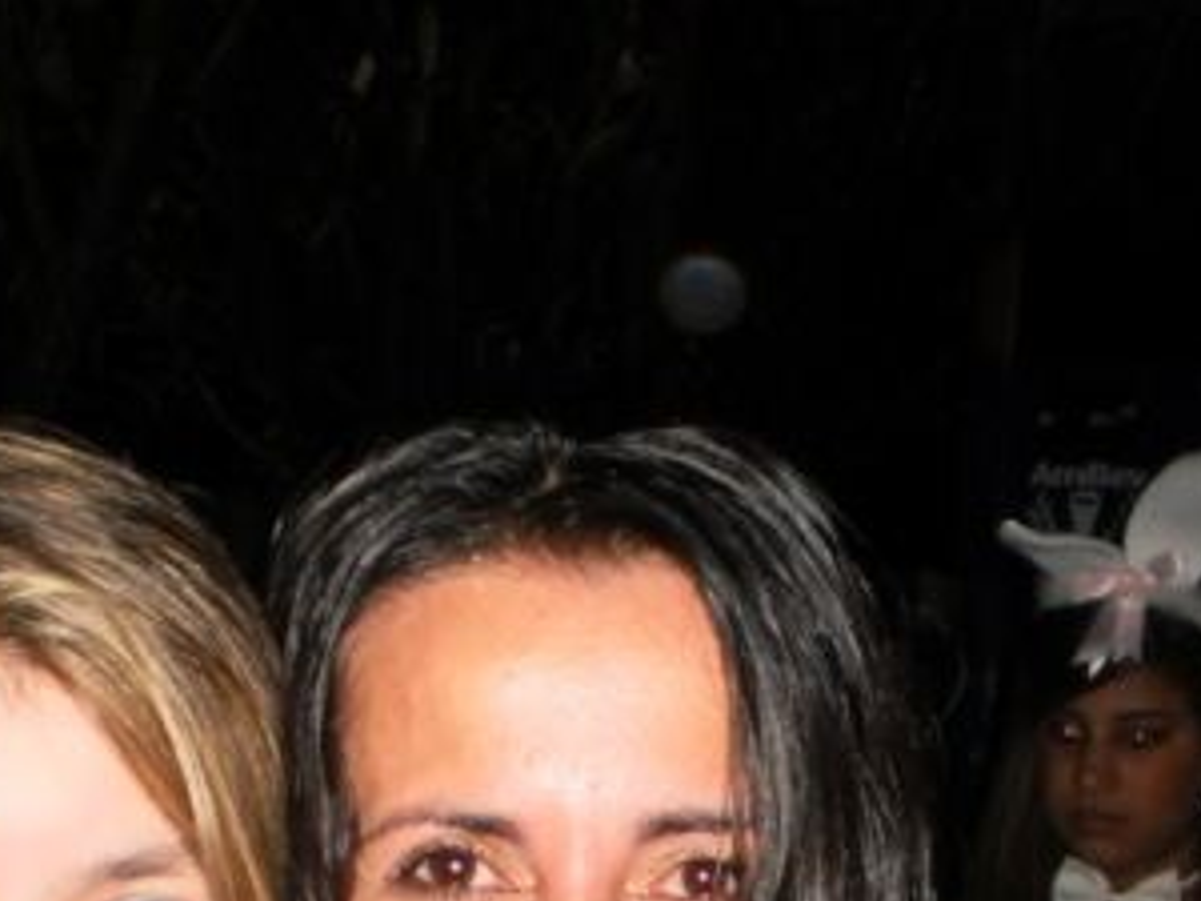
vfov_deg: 14.8
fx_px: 3331
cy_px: 1121
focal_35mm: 96
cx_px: 649
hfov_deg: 20.4
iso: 125
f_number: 3.1
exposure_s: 1/30
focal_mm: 6.3
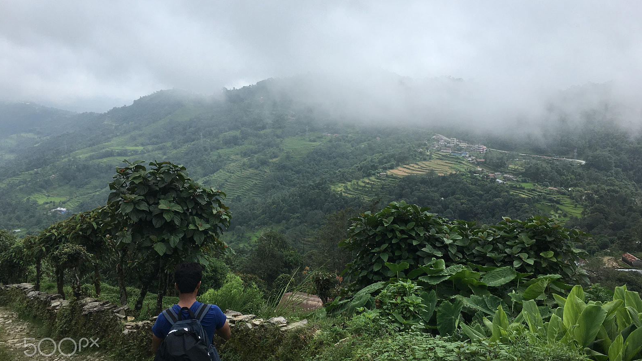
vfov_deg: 36.6
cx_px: 323
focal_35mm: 32
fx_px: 545
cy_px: 157
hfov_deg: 61.0
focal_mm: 4.15
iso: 25
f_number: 2.2
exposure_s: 1/1040
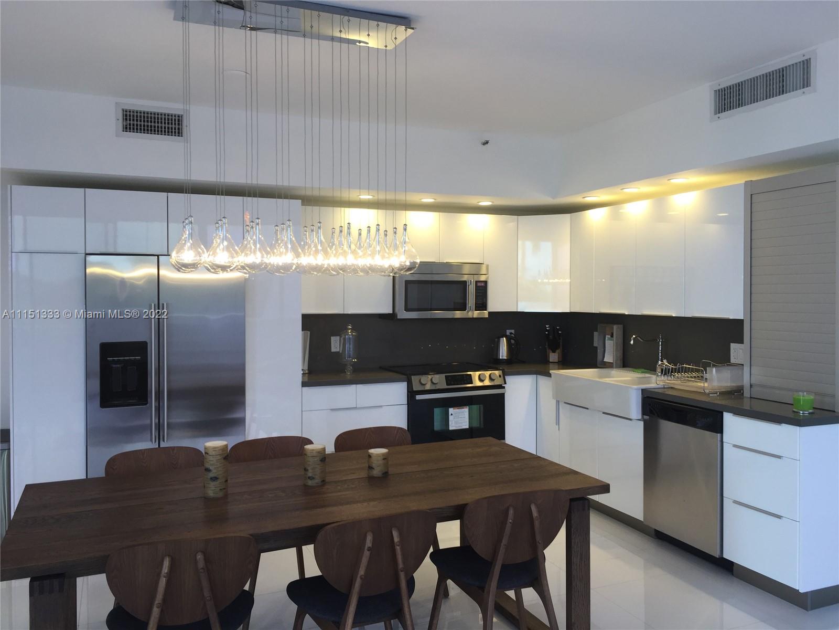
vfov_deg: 48.2
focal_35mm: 29
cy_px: 315
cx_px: 420
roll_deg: -0.1
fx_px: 703
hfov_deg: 61.7
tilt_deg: -0.5
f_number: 2.2
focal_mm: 4.15
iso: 32
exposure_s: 1/50
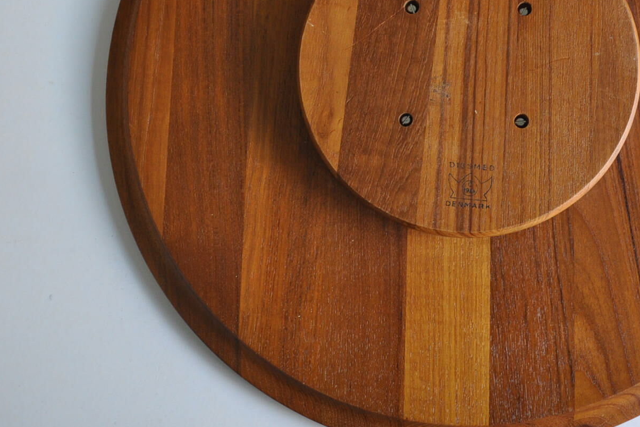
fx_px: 1063
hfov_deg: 33.0
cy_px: 99
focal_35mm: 60
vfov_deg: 22.5
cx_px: 465
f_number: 4
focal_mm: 25
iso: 640
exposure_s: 1/60
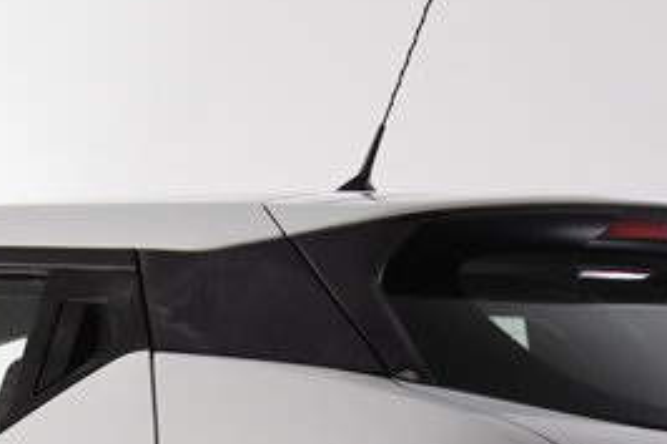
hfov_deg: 11.3
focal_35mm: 179
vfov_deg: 7.5
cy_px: 779
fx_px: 3313
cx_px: -73
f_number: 5.6
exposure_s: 1/125
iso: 1600
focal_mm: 31
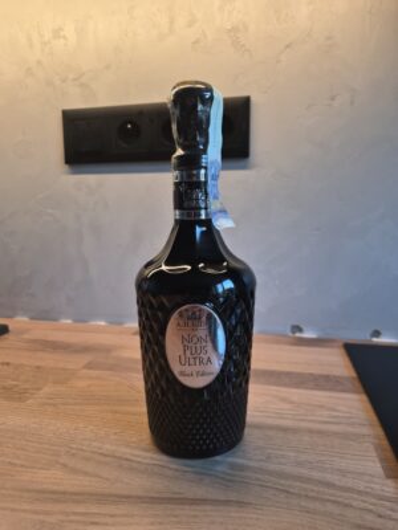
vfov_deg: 73.9
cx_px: 199
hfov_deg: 58.9
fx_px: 353
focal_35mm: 23
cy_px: 265
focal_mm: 5.4
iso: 160
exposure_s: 1/100
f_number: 1.8
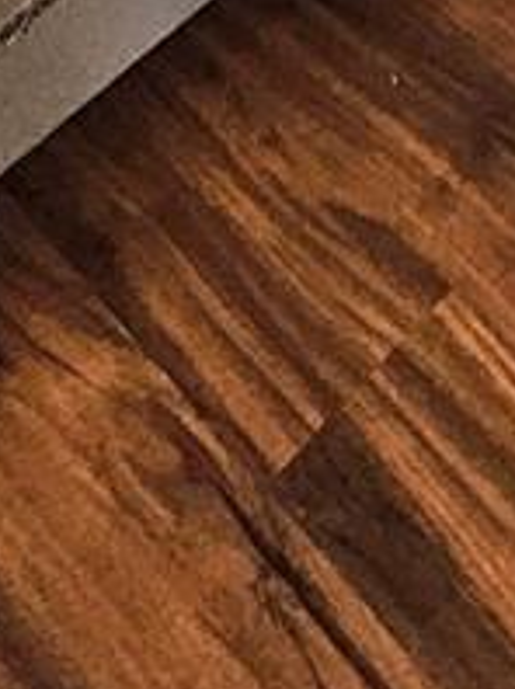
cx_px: 588
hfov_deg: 14.2
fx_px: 2008
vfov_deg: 10.1
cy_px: -1625
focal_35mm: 101
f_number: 2.2
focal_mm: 2.2
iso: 80
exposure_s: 1/120
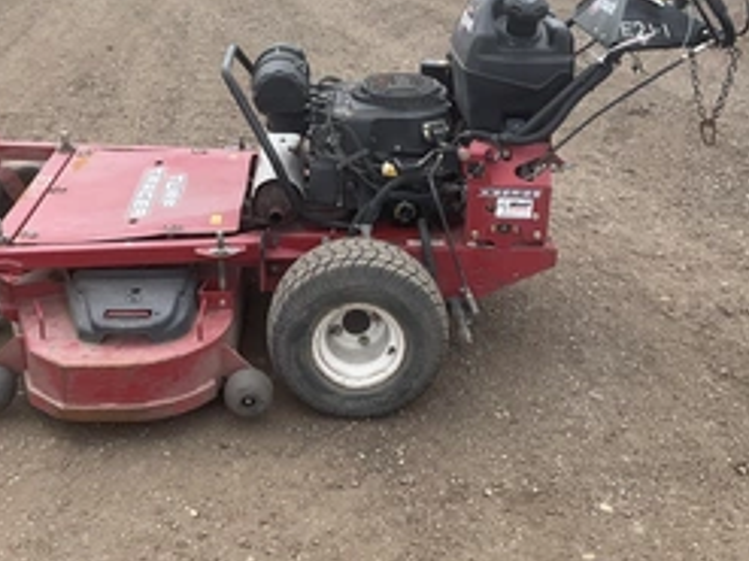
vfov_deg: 30.6
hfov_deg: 40.4
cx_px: 321
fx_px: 1016
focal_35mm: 47
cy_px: 176
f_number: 1.8
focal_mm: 3
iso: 25
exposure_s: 1/770
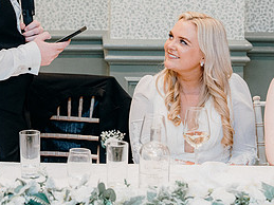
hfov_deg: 14.1
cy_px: 18
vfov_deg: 10.5
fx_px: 1108
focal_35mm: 140
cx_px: 99
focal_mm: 65
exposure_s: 1/160
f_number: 3.5
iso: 2500
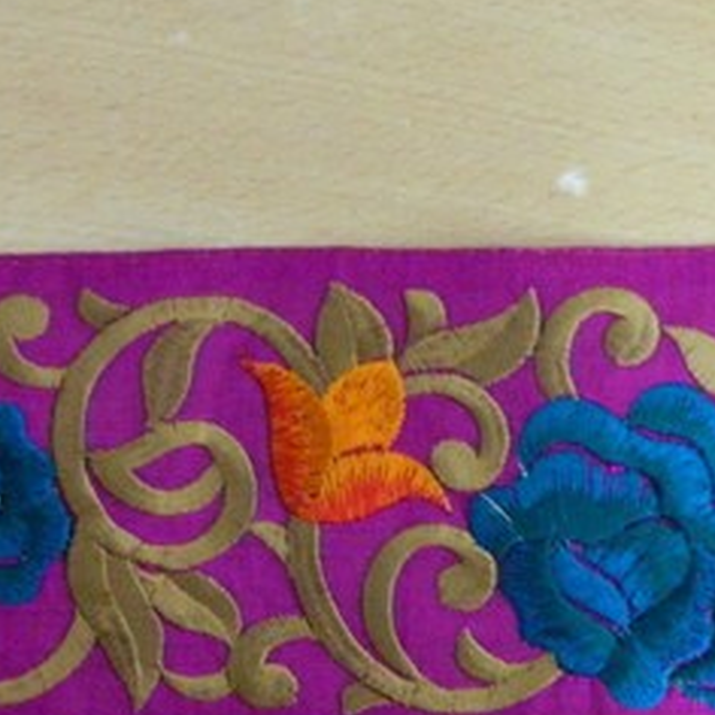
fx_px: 2056
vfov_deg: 19.6
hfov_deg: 19.3
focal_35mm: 88
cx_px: 679
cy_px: 501
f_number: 3.6
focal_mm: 8.4
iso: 800
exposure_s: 1/2.5
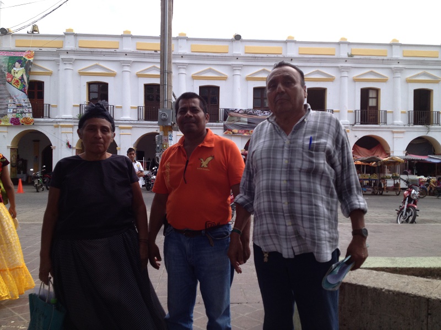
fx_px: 446
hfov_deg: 52.6
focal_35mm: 35
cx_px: 220
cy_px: 165
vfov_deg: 40.7
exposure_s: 1/935
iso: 50
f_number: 2.4
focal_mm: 4.28
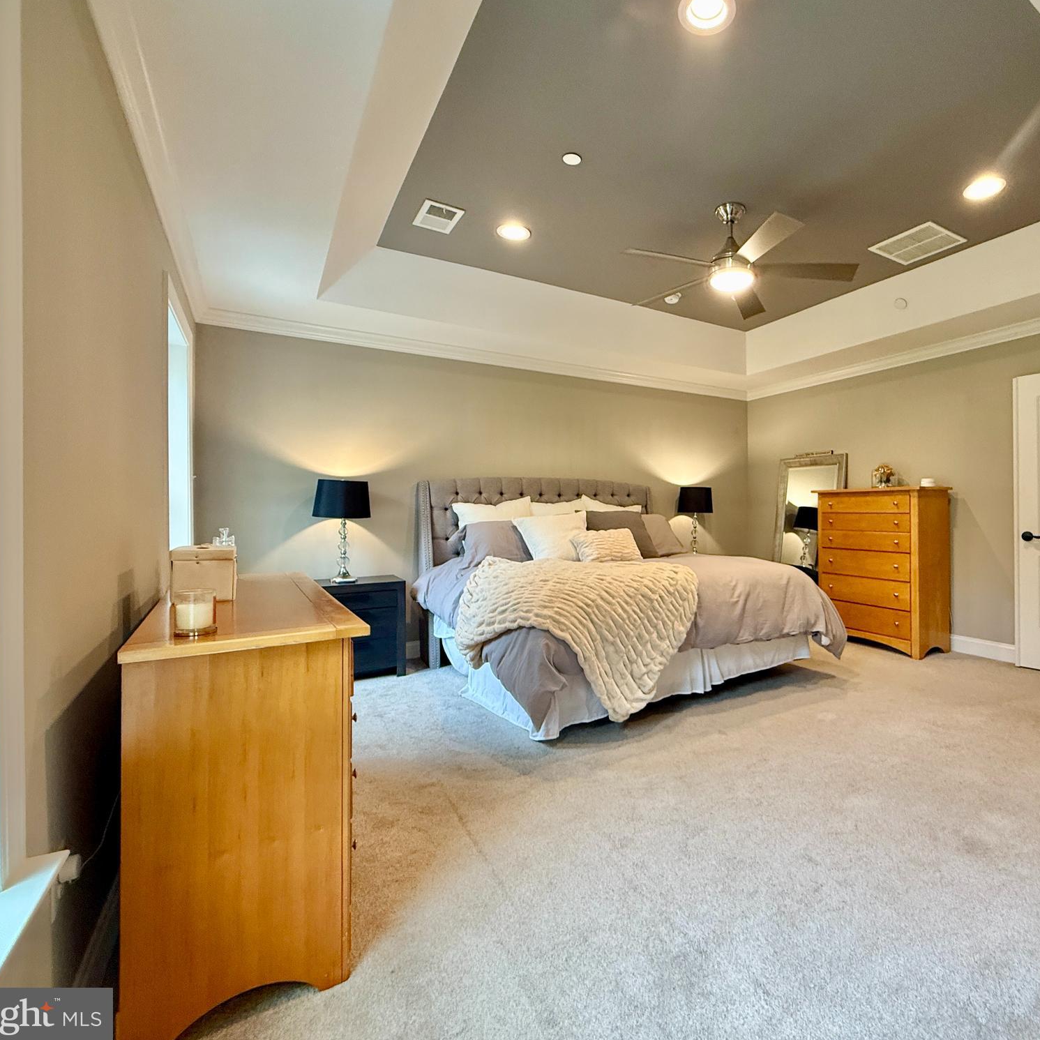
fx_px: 578
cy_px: 509
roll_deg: +0.7
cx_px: 653
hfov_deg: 82.3
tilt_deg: +0.6
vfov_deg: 84.0
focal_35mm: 17
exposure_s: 1/60
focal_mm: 2.22
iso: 250
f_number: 2.2
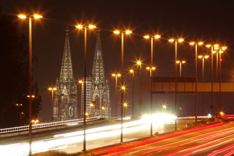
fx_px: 3122
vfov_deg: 2.9
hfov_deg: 4.3
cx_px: 117
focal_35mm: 480
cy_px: 78
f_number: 16
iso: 200
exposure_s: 8
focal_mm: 320
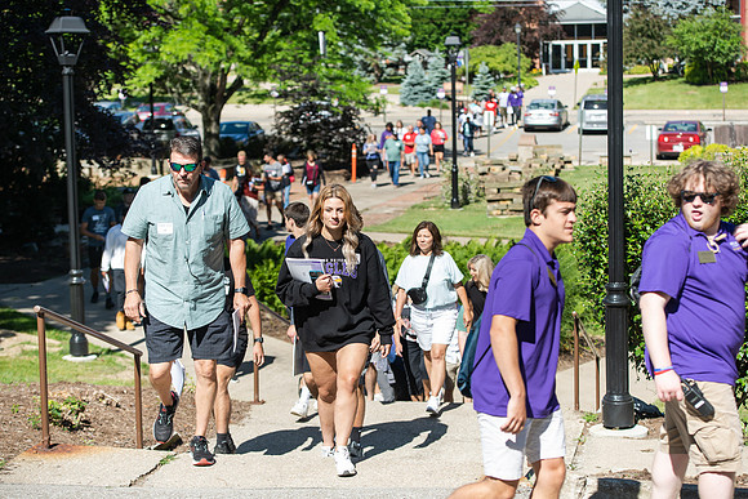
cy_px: 250
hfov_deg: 26.0
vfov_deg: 17.5
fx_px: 1621
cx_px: 374
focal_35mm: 78
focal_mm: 78
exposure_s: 1/640
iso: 100
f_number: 4
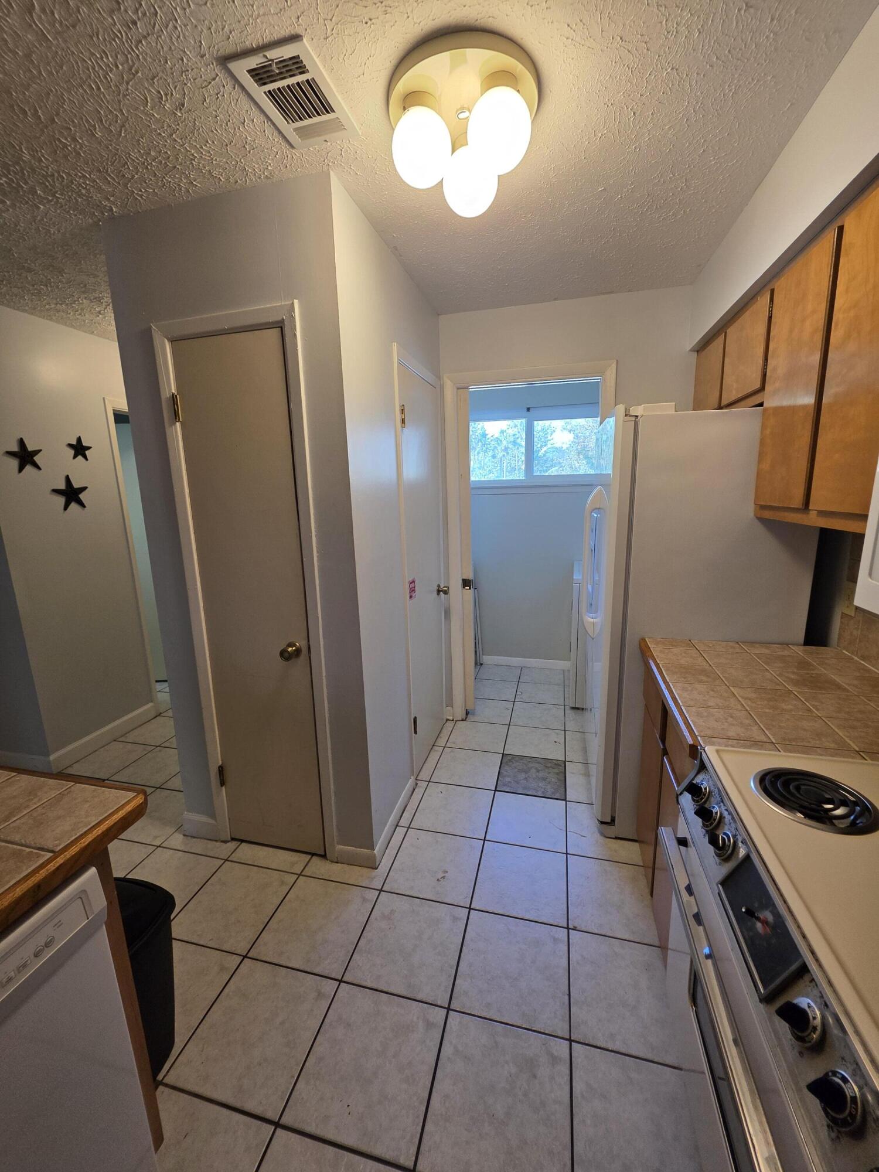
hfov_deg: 89.9
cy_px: 586
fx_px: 440
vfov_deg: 106.2
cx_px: 440
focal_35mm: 13
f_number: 1.9
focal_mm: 2.2
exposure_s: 1/60
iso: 80
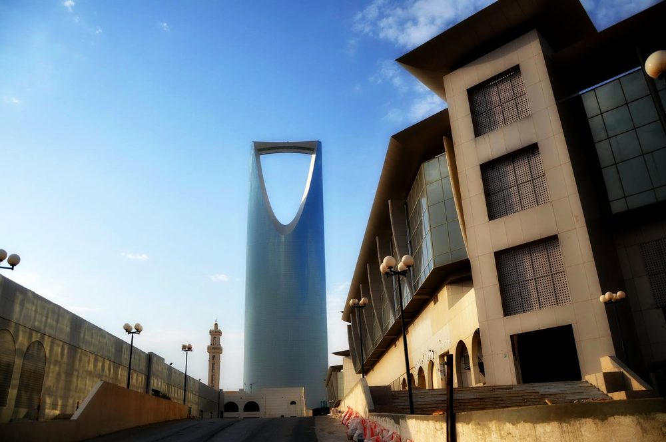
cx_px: 333
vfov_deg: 47.8
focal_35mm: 27
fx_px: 499
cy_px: 221
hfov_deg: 67.4
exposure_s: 1/2000
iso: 200
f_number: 3.5
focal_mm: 18
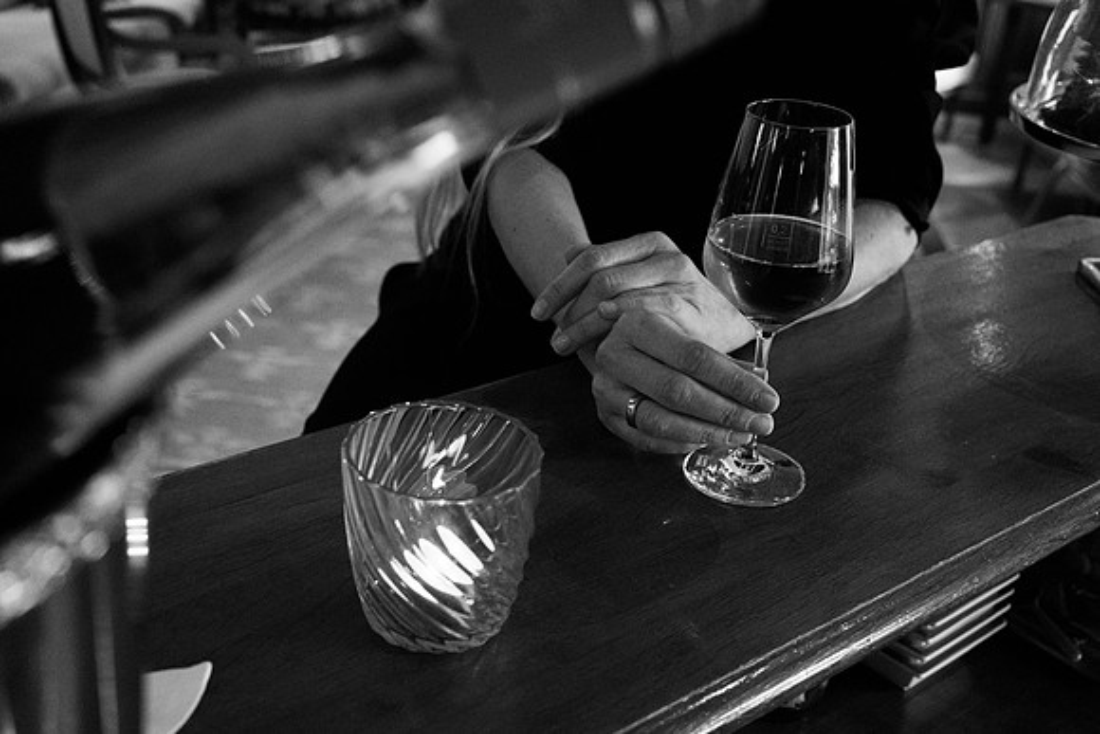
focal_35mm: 40
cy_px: 367
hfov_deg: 48.4
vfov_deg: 33.4
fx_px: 1222
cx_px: 550
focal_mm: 40
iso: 6400
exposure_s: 1/160
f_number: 5.6
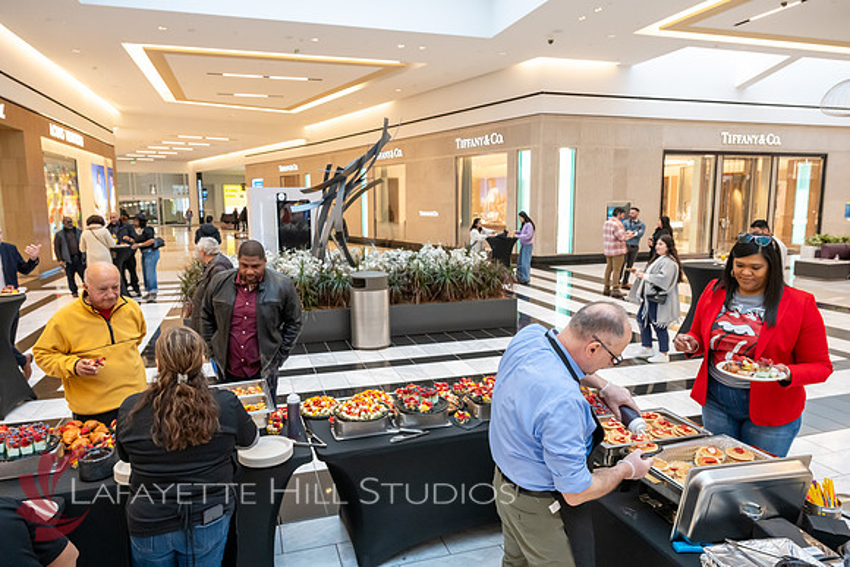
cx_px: 425
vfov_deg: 53.2
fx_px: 567
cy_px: 284
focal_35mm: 24
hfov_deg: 73.7
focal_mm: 24
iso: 3200
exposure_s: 1/160
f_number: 6.3
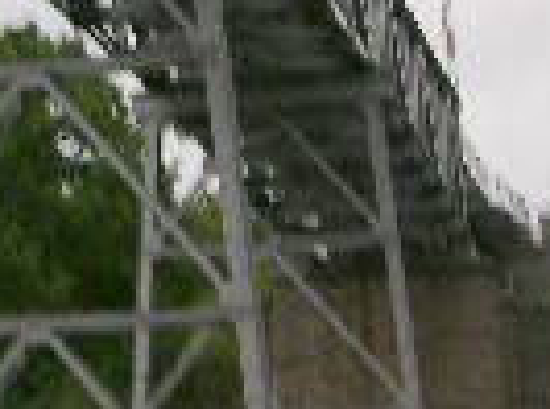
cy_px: -124
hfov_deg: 12.4
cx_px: -159
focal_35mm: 155
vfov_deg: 9.4
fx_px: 2456
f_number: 5
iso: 50
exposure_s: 1/63.9
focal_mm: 8.9
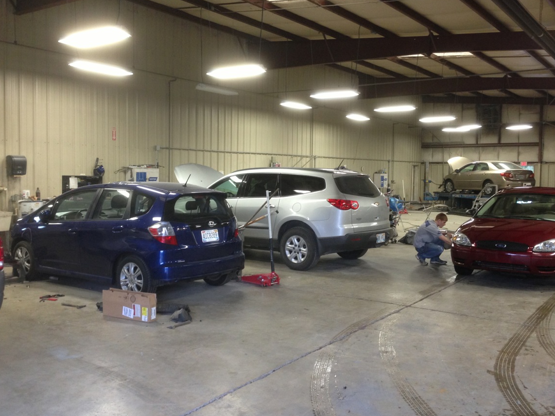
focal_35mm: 37
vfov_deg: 38.6
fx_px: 593
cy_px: 197
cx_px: 291
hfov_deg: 50.1
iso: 125
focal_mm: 4.13
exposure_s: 1/20
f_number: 2.4
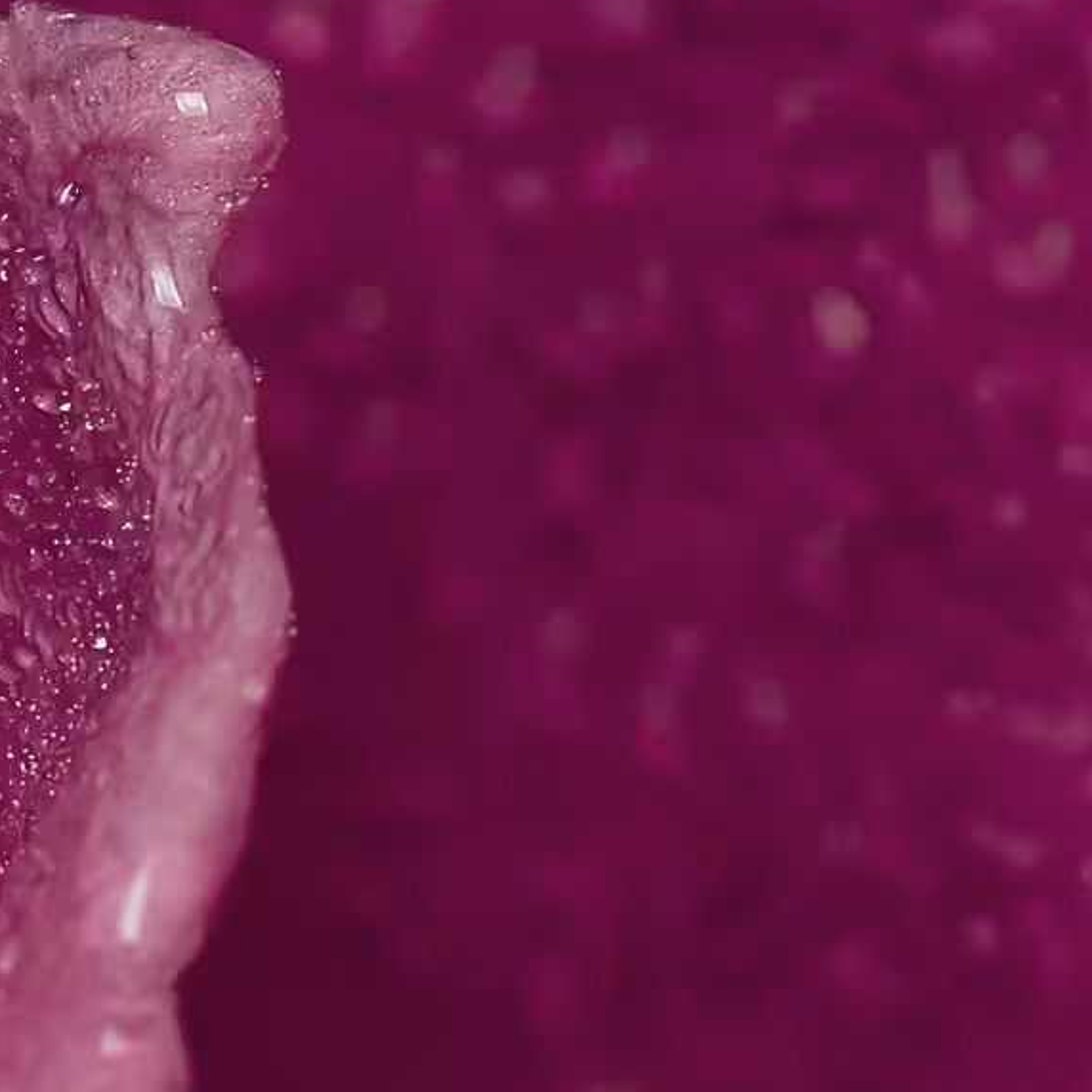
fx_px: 19344
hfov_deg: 3.2
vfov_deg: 3.2
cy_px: 1241
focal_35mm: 542
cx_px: -880
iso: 500
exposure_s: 1/200
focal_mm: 90
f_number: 22
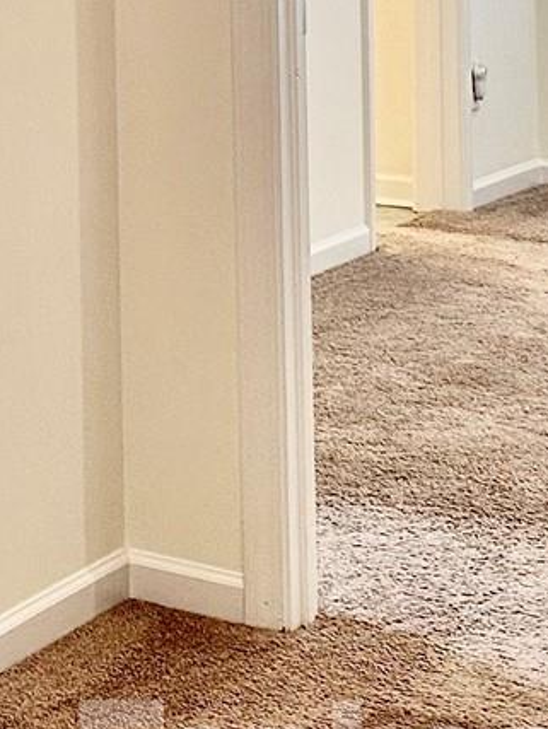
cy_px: -277
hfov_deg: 10.1
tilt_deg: +1.4
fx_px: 2424
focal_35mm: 115
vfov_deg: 16.0
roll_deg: +0.2
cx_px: -1012
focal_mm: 6.86
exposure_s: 1/120
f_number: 1.78
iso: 160
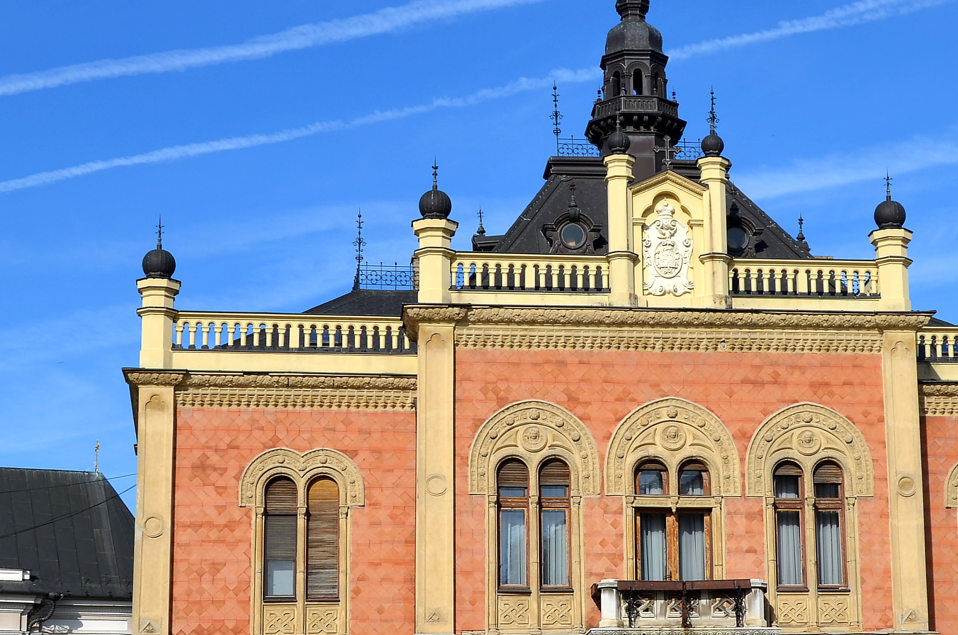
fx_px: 1779
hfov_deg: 29.9
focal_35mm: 67
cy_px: 413
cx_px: 643
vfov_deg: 20.2
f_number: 9
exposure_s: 1/320
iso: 100
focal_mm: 26
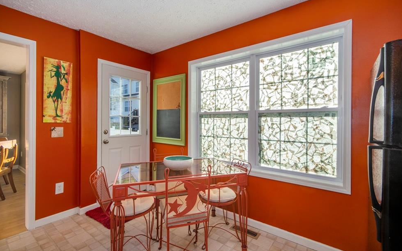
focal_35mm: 16
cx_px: 197
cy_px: 125
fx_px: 175
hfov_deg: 97.8
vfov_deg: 71.3
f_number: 8
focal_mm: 10
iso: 200
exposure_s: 1/160
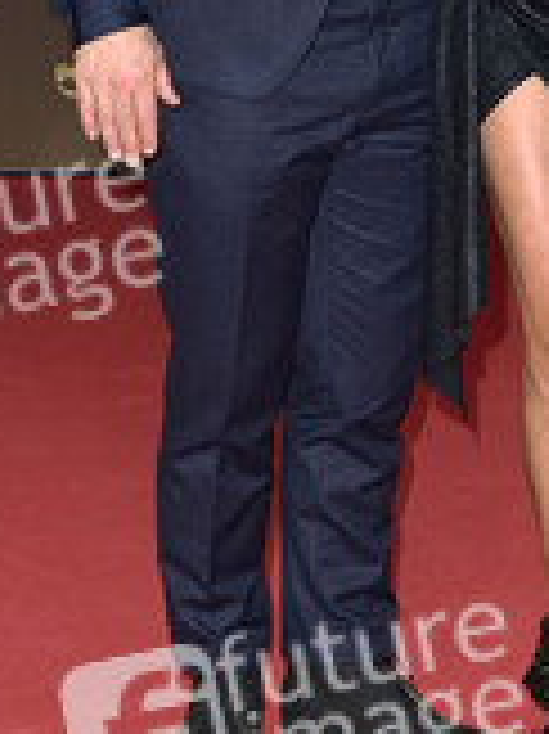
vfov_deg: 11.9
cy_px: 36
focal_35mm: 165
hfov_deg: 9.0
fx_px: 3494
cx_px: 423
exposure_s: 1/250
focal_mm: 70
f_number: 6.3
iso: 800
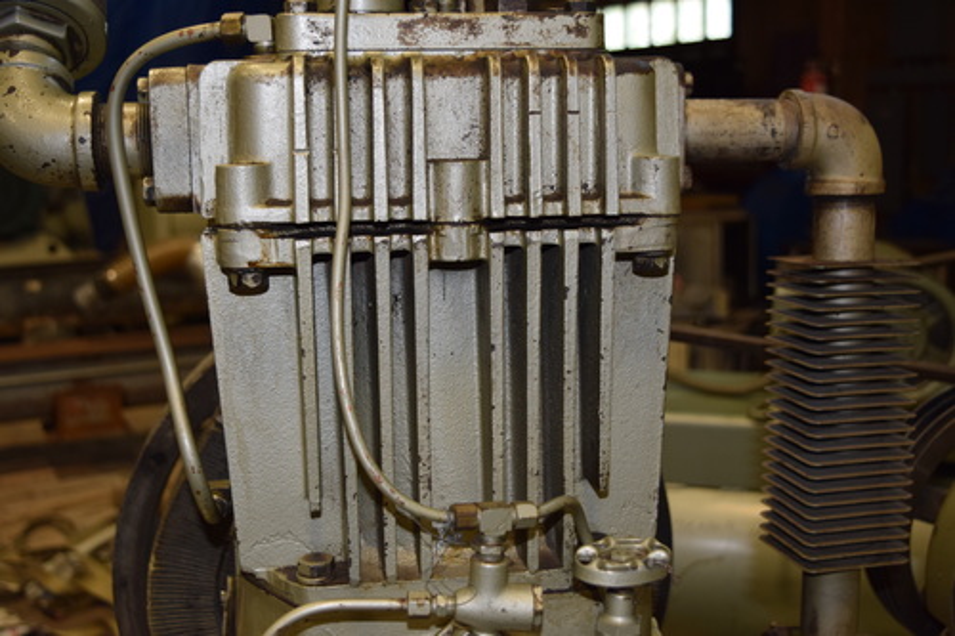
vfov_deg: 28.9
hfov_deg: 42.3
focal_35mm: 46
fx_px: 1233
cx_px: 478
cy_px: 318
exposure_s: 1/80
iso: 640
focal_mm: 31
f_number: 4.5
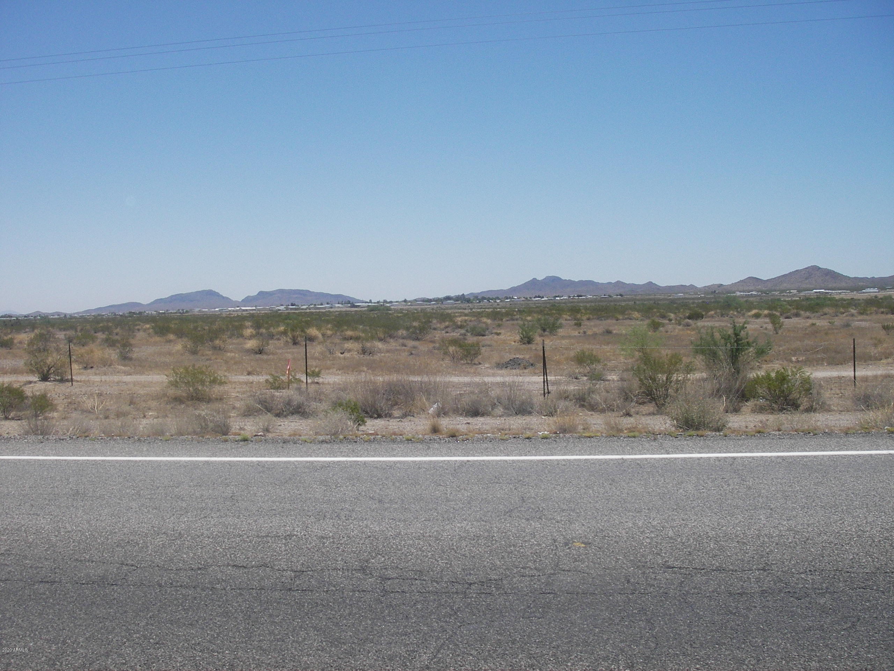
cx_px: 447
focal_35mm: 38
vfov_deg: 37.7
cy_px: 336
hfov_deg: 49.0
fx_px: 981
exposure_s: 1/400
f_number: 6.6
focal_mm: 6.3
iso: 64
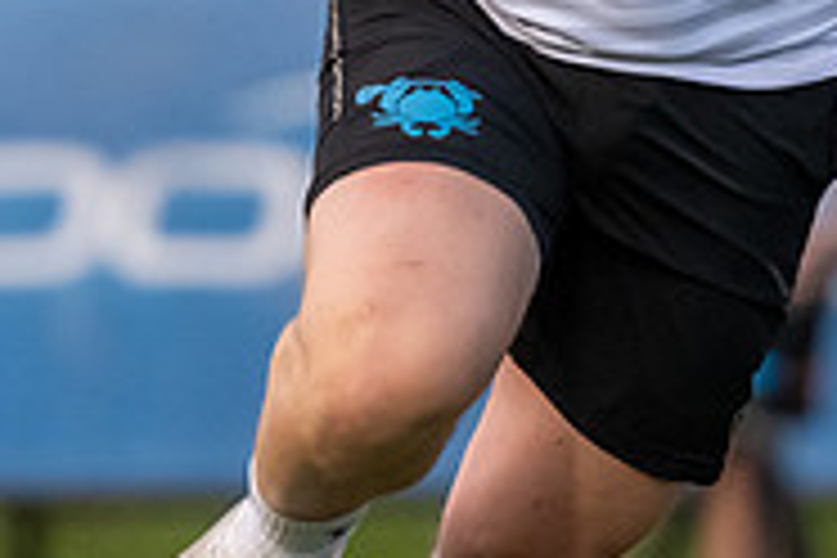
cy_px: -221
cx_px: 474
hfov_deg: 1.1
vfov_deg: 0.7
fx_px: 44404
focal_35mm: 1910
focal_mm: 500
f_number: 5.6
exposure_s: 1/1000
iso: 5600
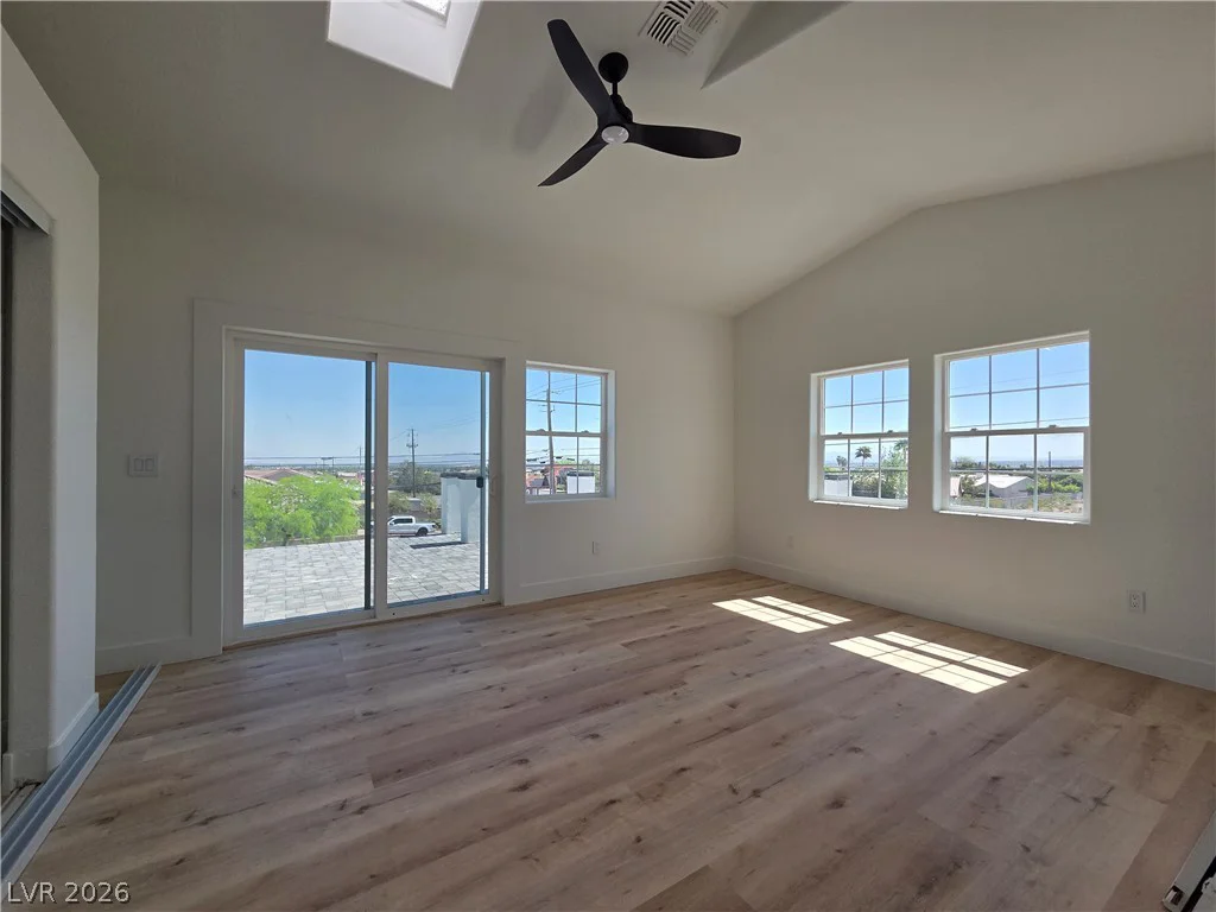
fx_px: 457
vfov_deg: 89.9
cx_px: 608
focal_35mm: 13
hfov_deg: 106.2
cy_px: 456
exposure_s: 1/955
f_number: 2.2
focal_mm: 2.2
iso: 50
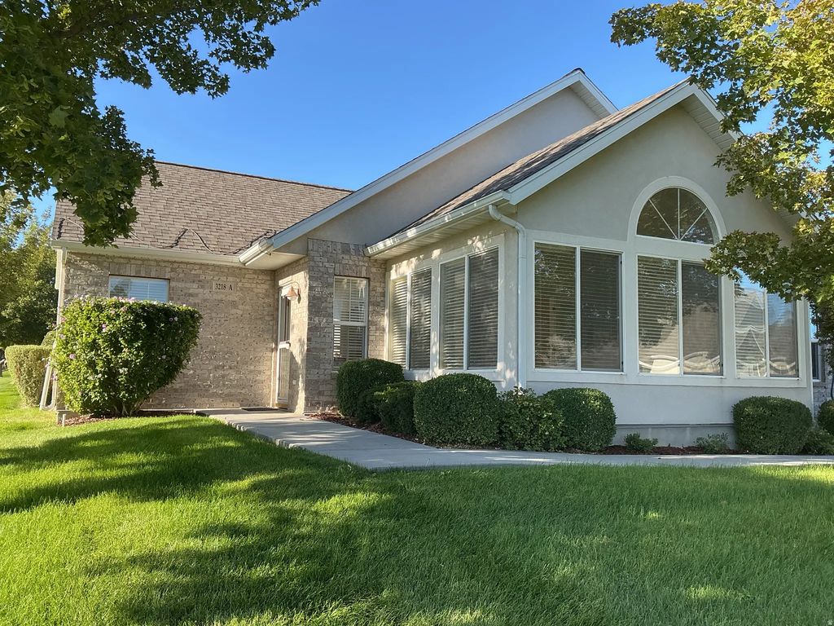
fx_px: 699
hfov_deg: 61.7
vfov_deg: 48.2
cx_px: 417
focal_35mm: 29
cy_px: 313
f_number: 1.8
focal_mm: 3
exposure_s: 1/478
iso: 25
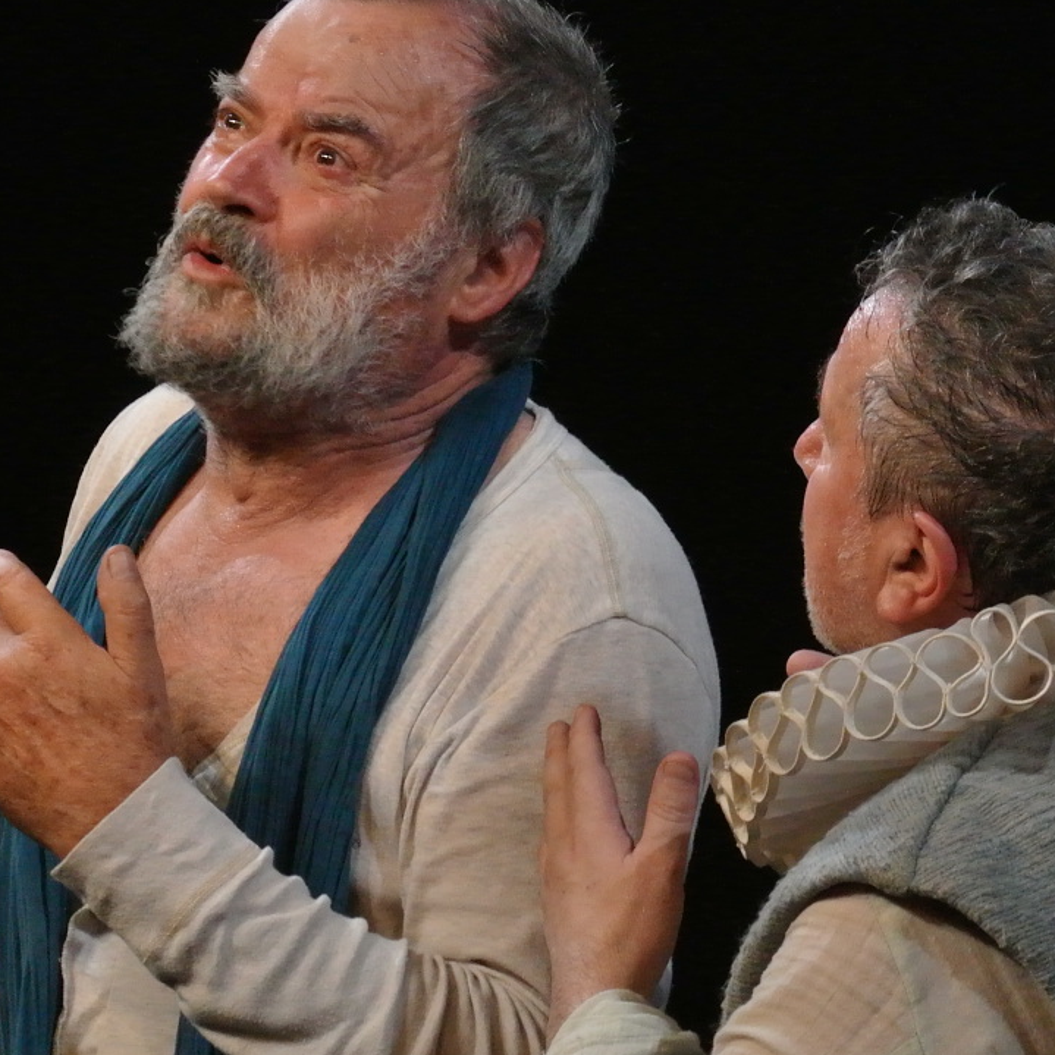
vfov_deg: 5.5
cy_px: 757
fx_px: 10896
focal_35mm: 316
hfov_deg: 5.5
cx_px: 467
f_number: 4.2
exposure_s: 1/80
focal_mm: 51.2
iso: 1100
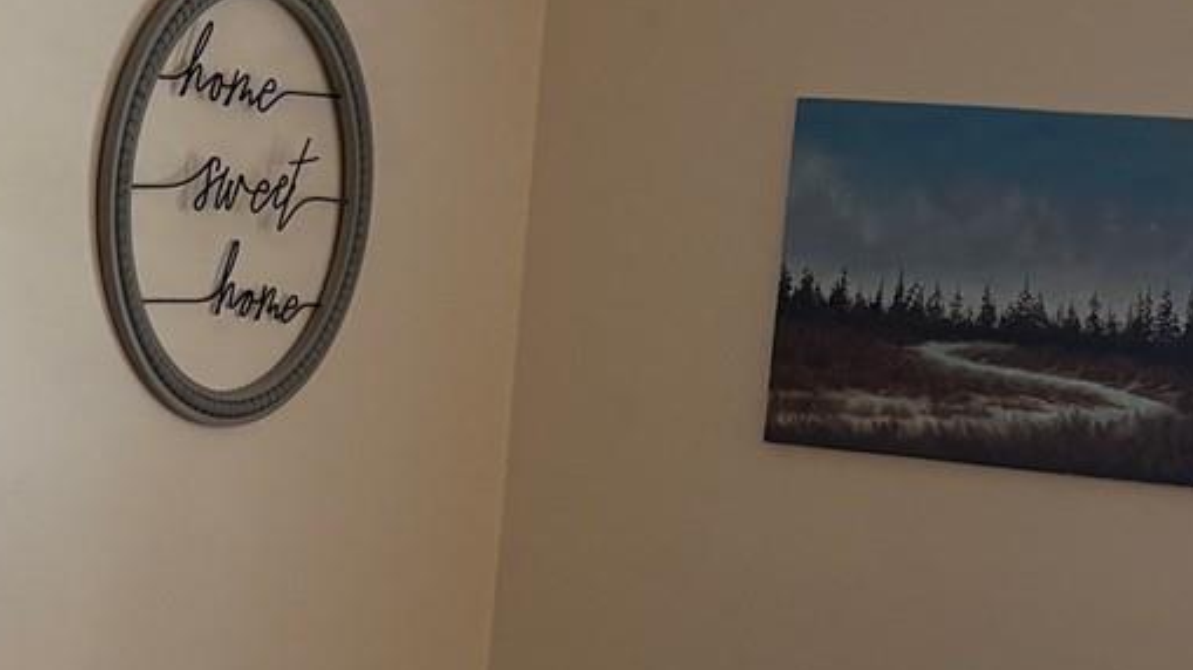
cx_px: 607
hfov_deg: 18.8
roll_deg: -5.2
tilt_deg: -2.7
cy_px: 534
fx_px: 3605
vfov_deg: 10.6
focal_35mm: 114
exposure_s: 1/120
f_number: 1.6
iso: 160
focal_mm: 5.96
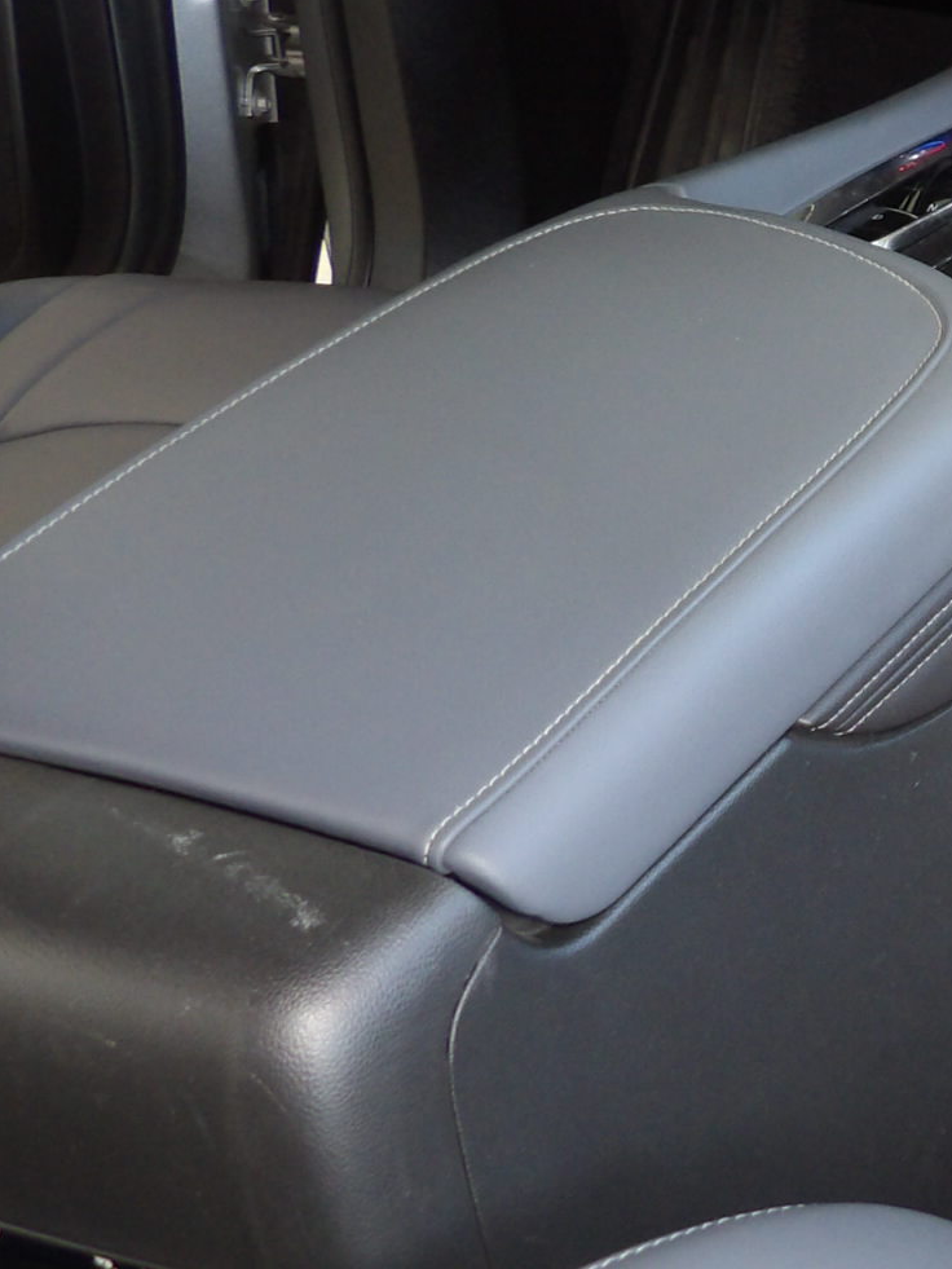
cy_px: 260
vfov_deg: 25.9
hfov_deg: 17.2
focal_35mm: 74
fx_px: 2713
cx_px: 1572
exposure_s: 1/32
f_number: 3.4
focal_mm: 5
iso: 200
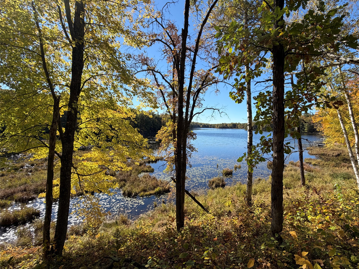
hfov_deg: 93.9
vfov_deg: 78.0
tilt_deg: -4.7
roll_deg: -0.3
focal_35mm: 16
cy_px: 142
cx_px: 205
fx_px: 166
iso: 40
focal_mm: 2.22
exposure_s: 1/709
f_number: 2.2
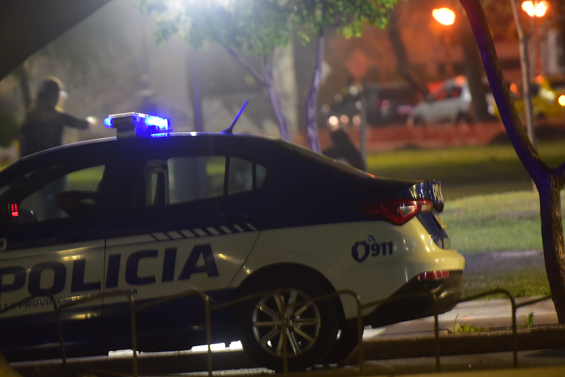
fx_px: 6152
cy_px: 240
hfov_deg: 5.3
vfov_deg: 3.5
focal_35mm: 392
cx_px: 159
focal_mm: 200
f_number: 2.8
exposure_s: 1/25
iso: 1250
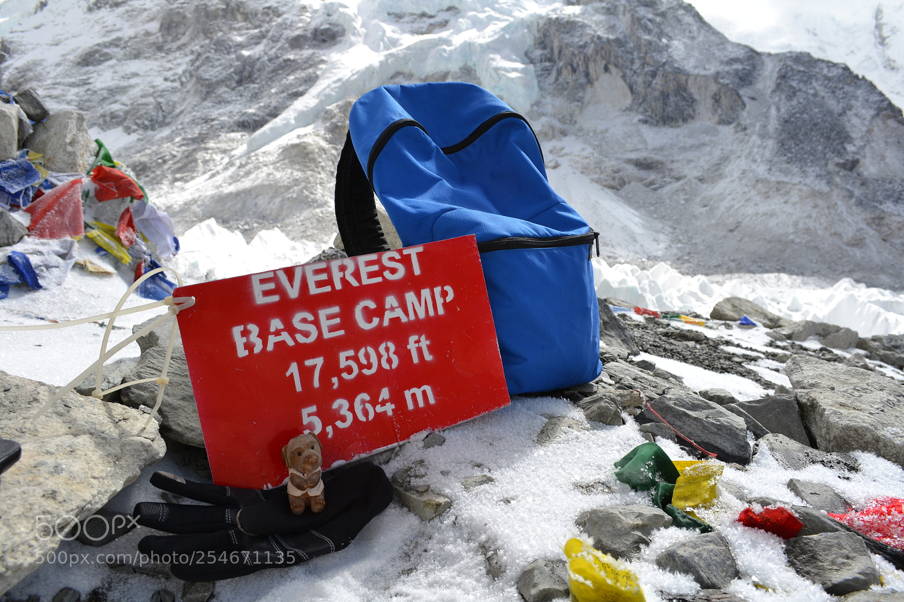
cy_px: 301
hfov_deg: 67.4
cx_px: 452
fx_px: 678
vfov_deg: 47.9
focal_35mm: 27
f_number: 8
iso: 100
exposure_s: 1/250
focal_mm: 18
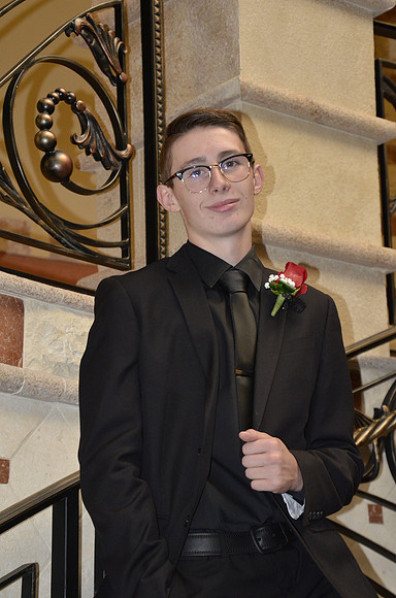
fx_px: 1542
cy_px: 299
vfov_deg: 22.0
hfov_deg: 14.6
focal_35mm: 93
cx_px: 198
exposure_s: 1/60
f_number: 4.8
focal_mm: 62
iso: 1600
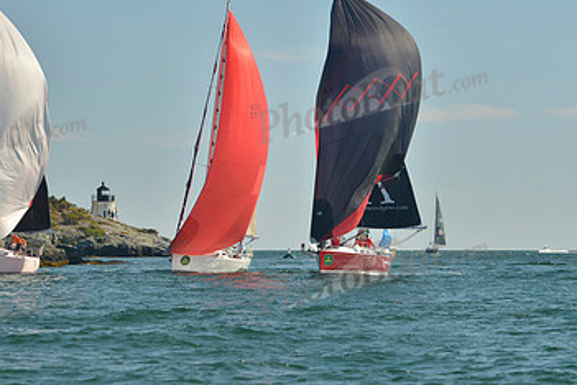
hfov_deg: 11.1
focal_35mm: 185
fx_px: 2965
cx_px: 173
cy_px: 210
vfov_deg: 7.4
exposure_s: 1/1250
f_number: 5.6
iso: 400
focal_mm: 112
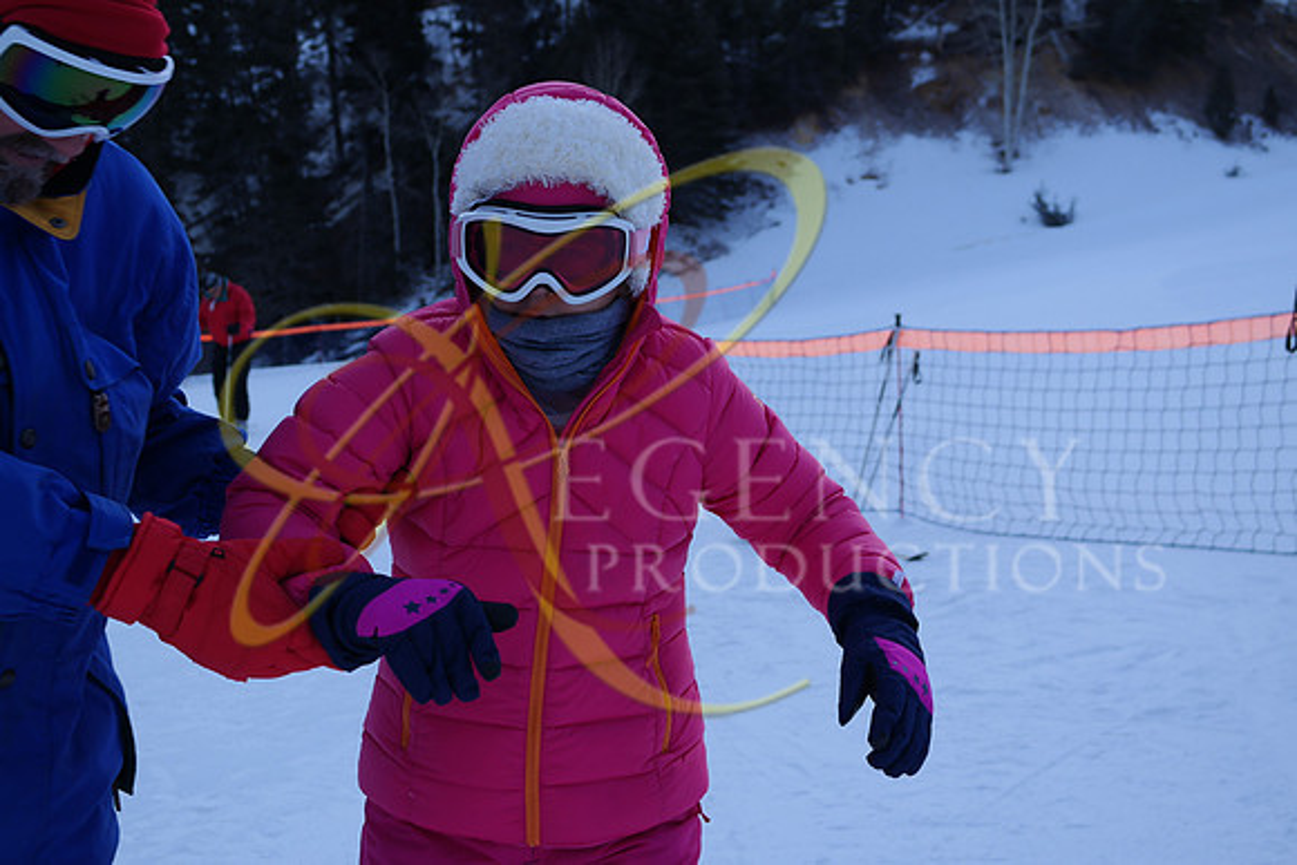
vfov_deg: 29.3
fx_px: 1658
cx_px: 648
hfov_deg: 42.7
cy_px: 432
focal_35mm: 46
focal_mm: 30
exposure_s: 1/160
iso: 100
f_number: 5
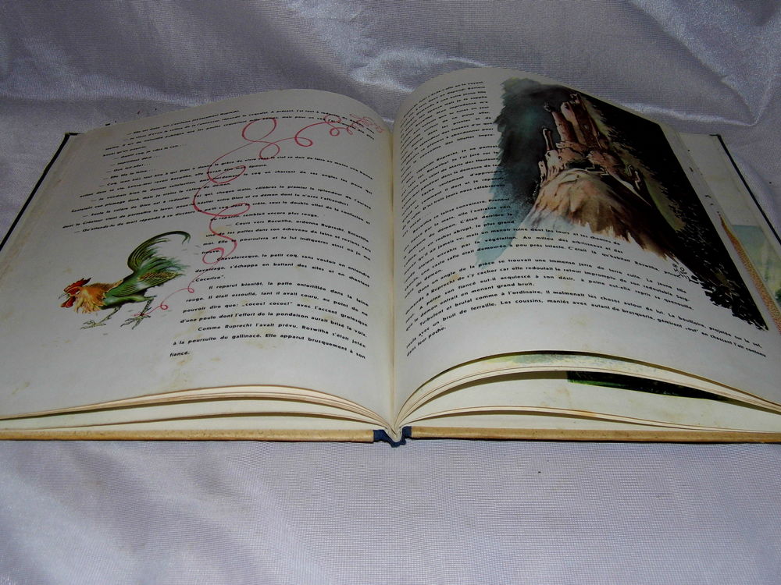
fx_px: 970
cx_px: 390
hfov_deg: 43.9
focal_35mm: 43
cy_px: 292
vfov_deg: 33.6
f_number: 3.5
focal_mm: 7.7
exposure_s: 1/60
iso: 100
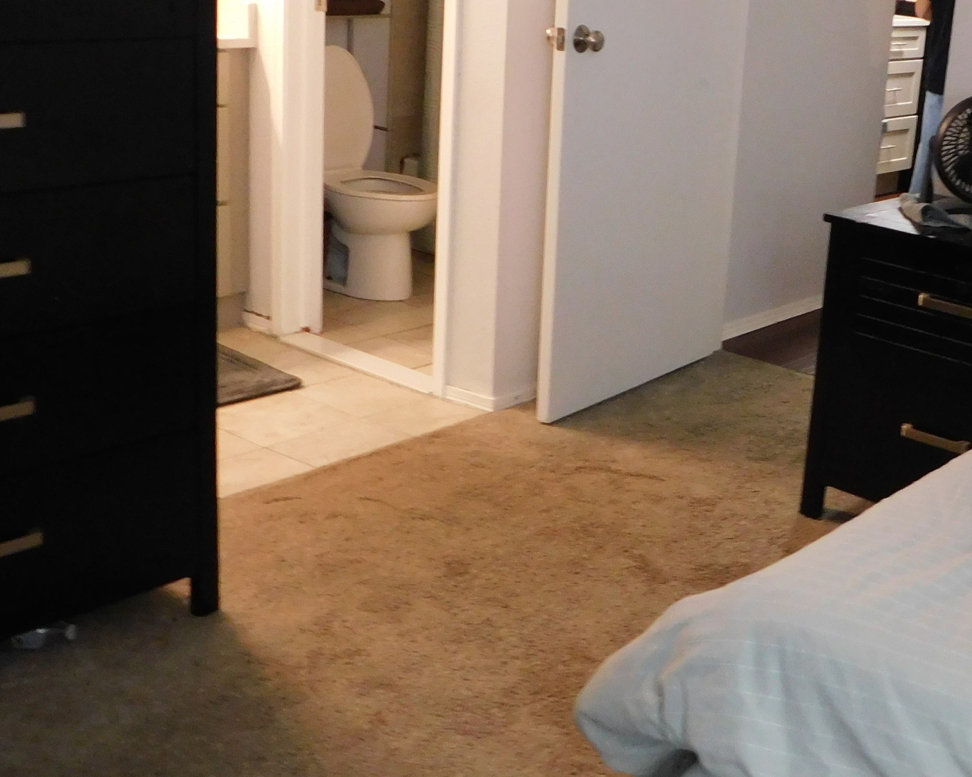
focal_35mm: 49
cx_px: 676
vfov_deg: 30.7
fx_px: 1410
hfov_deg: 37.5
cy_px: 291
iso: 400
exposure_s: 1/13
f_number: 3
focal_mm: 4
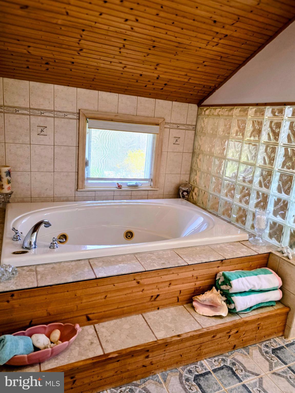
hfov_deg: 58.9
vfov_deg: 73.9
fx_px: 261
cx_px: 148
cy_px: 196
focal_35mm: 23
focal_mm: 6.3
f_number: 1.7
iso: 250
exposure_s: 1/120
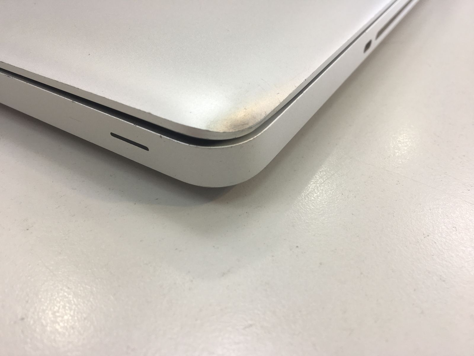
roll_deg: -1.1
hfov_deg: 61.7
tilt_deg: -39.1
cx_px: 237
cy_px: 178
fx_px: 397
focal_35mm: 29
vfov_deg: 48.2
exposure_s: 1/50
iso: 25
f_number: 2.2
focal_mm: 4.15
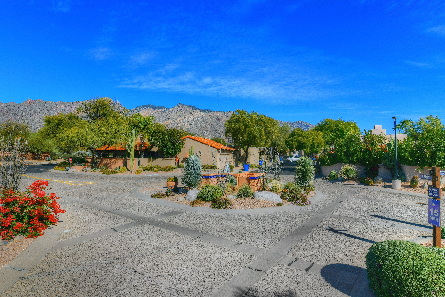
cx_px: 222
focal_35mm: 19
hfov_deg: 86.9
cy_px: 148
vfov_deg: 64.6
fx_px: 235
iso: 200
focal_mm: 19
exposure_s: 1/1600
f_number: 11
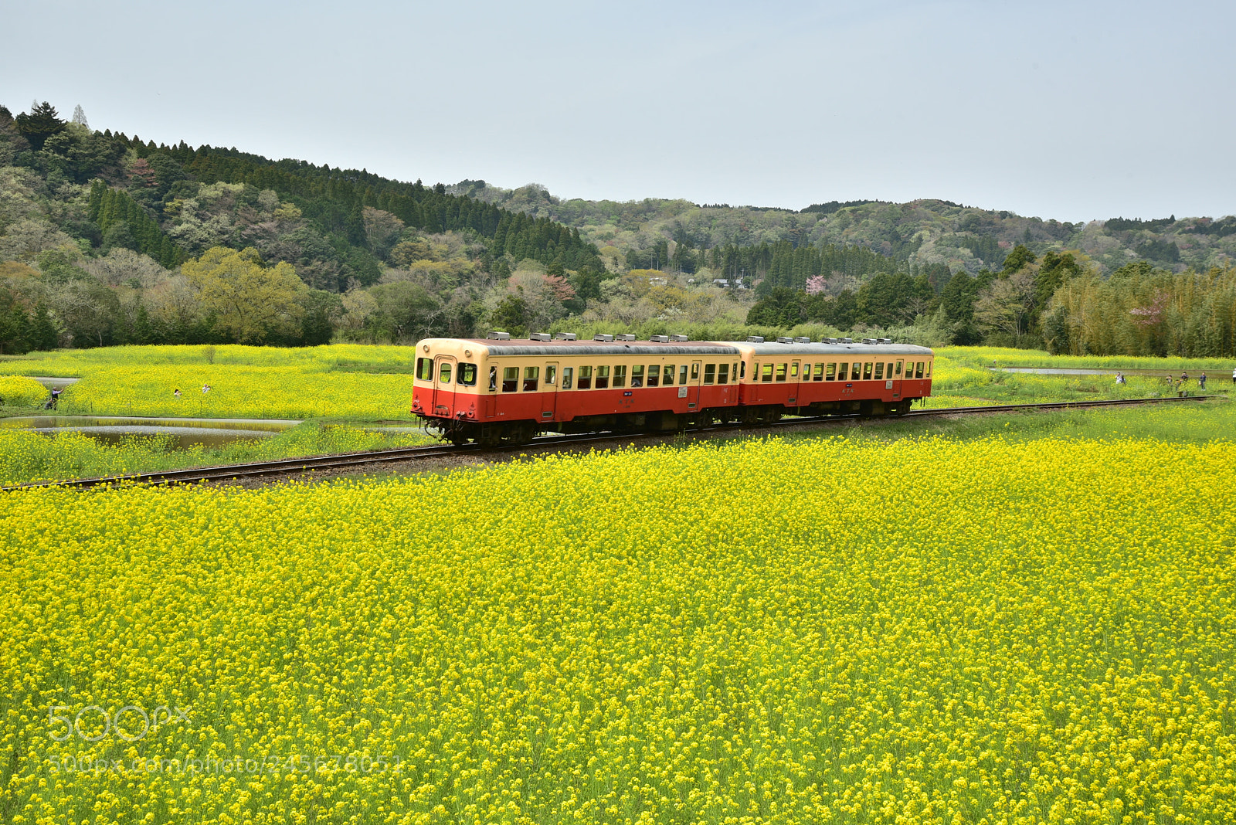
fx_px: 1649
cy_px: 412
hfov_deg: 41.1
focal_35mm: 48
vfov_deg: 28.1
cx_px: 618
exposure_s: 1/160
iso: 320
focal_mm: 48
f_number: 11
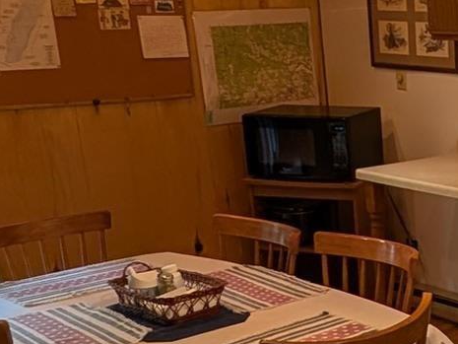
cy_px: 299
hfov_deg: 26.2
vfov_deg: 21.8
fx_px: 873
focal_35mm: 66
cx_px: 550
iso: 52
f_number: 1.7
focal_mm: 2.02
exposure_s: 1/60
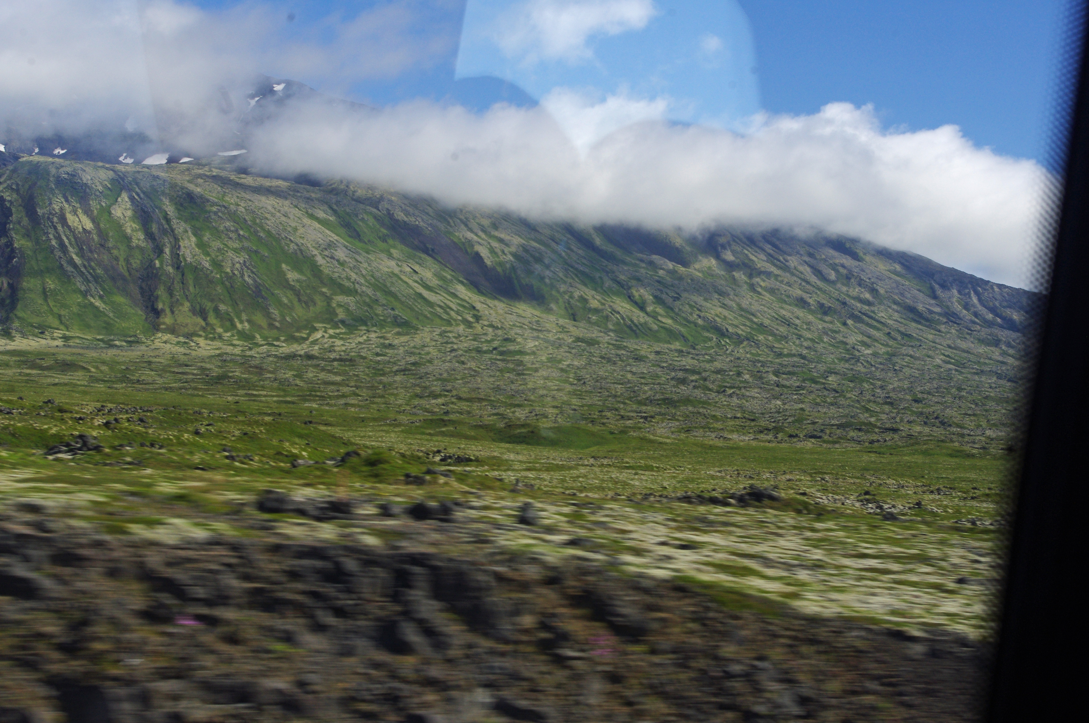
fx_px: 1813
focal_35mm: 60
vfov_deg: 22.6
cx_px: 544
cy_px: 362
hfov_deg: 33.4
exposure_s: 1/200
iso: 400
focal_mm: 40
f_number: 11
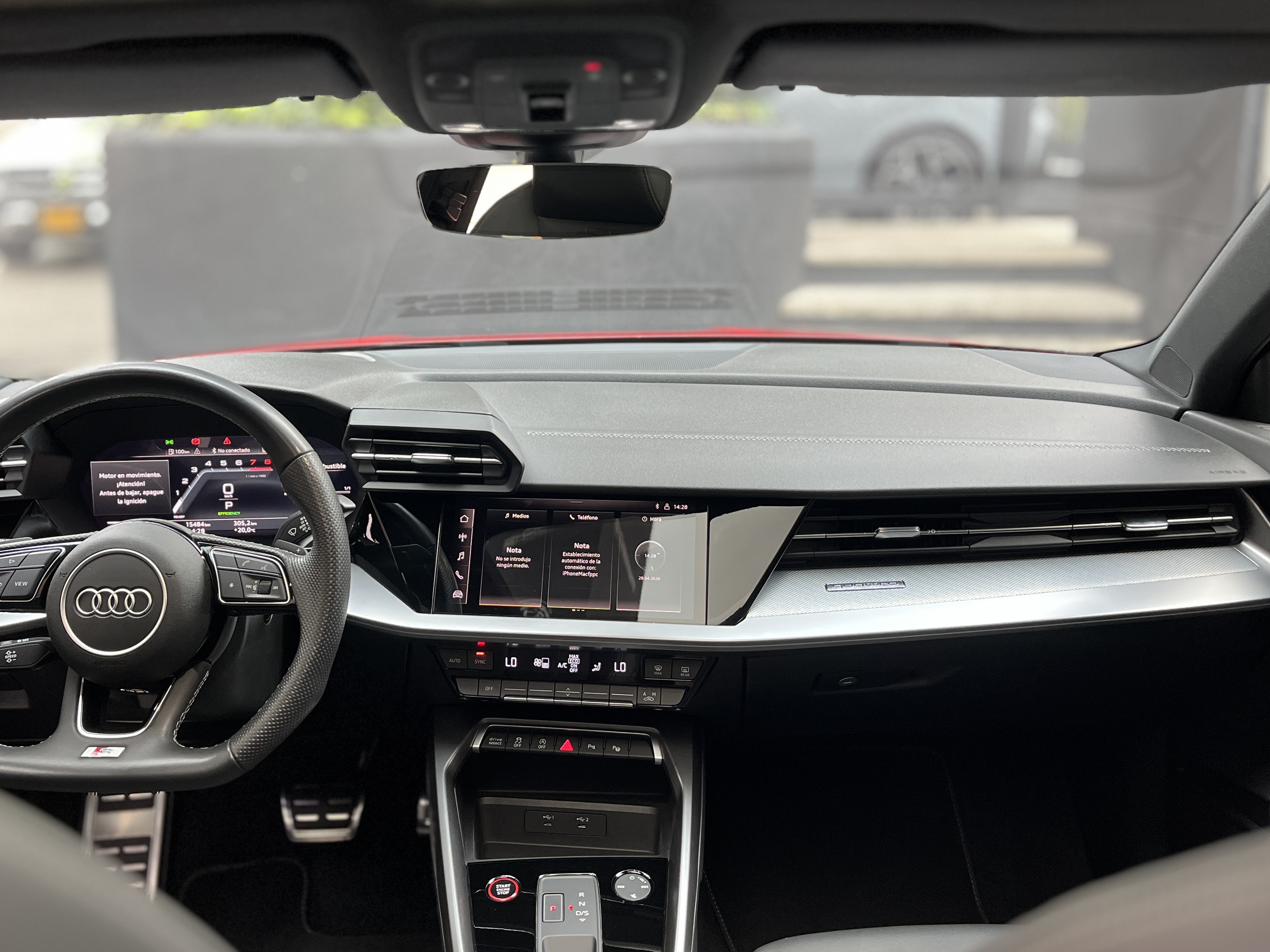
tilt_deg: -12.4
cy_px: 384
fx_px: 1247
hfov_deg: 53.8
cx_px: 565
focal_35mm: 34
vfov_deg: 41.6
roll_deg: +0.1
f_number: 1.6
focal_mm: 5.1
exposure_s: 1/60
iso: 160
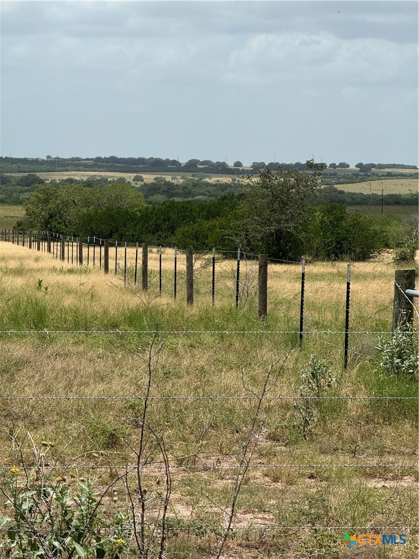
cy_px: 280
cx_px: 210
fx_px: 1937
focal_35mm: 120
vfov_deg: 16.4
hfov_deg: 12.3
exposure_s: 1/2024
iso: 50
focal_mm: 15.66
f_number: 2.8
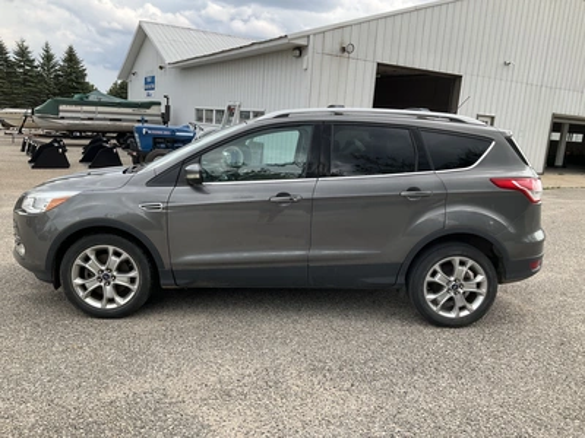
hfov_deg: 61.7
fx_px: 490
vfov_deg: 48.2
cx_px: 292
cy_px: 219
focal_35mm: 29
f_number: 1.8
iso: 25
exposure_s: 1/719
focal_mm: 3
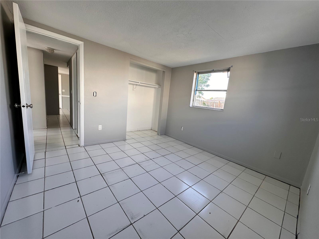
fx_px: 129
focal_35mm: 14
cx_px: 160
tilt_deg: -9.5
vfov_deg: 85.7
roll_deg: -5.2
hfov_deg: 102.1
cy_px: 120
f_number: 2.2
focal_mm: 2.22
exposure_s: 1/99
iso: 50
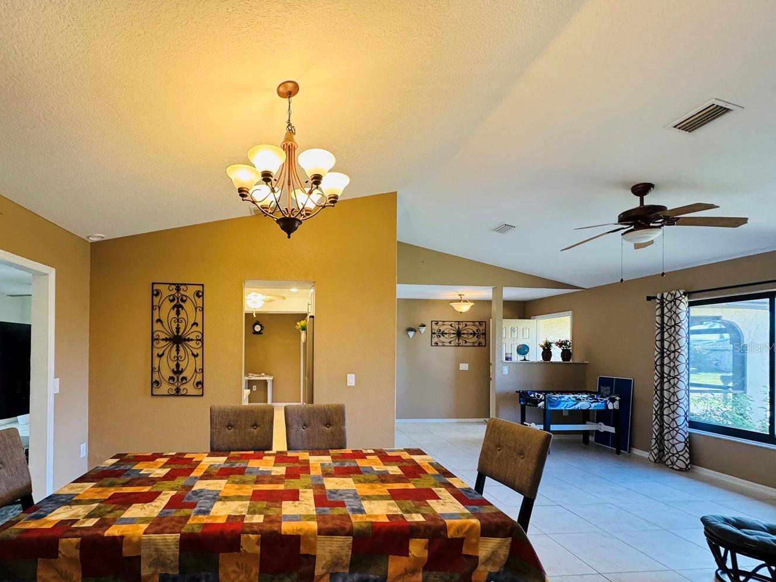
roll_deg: -0.8
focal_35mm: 17
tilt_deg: +0.5
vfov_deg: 74.0
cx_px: 318
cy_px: 347
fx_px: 381
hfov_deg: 90.1
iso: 250
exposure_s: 1/60
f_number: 2.2
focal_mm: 2.22
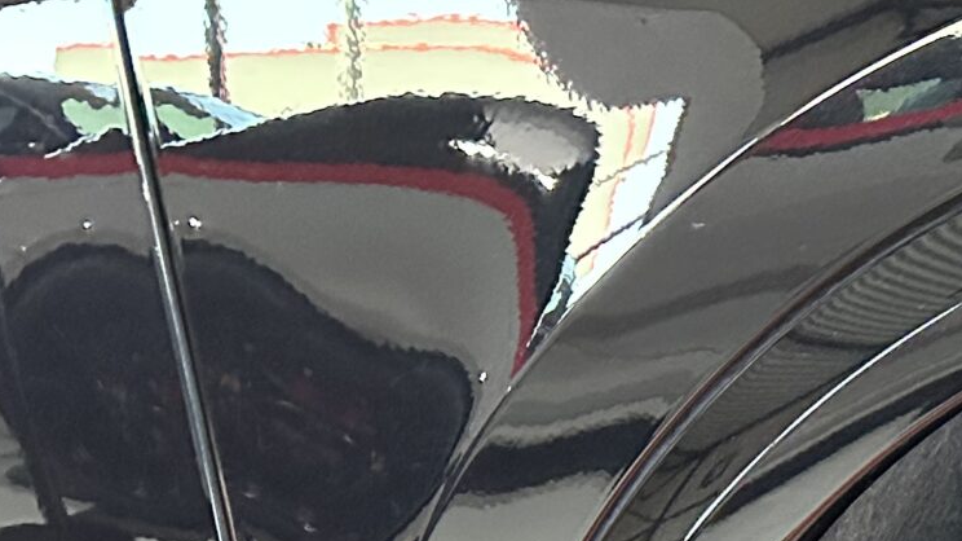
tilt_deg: -25.5
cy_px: 1034
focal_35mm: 90
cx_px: 1504
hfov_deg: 20.0
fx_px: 2295
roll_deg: -1.4
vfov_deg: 12.1
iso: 1000
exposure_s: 1/45
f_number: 1.78
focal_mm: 6.86
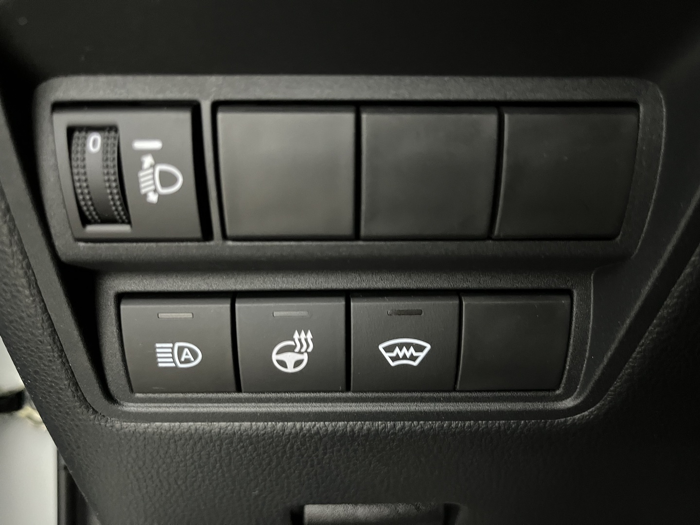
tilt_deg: -1.1
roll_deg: +1.1
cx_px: 350
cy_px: 262
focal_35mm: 26
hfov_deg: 67.3
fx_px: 526
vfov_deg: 53.1
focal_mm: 5.1
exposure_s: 1/25
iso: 800
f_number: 1.6
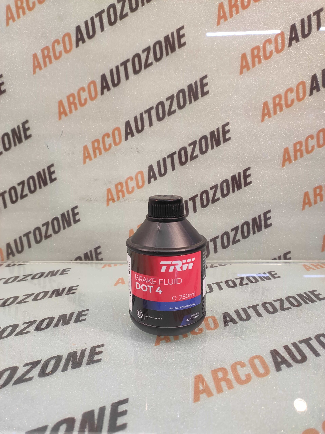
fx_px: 213
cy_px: 217
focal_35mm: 17
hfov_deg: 74.7
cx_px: 162
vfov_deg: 91.1
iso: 193
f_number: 1.79
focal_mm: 4.74
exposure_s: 1/33
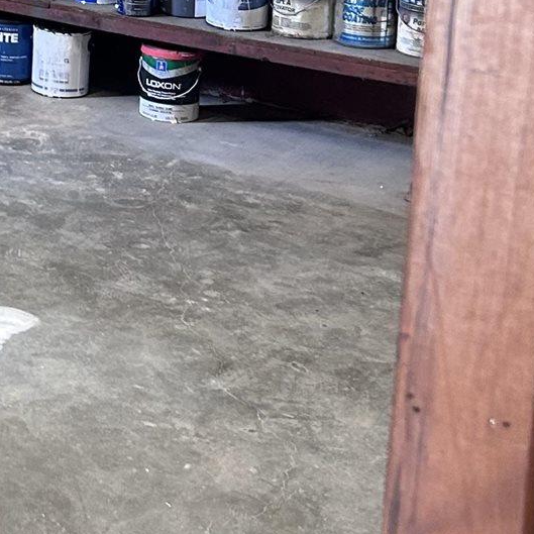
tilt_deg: -9.3
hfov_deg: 15.9
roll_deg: -1.9
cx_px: -277
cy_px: -108
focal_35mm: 100
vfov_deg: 16.7
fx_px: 1745
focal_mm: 5.7
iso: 200
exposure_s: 1/60
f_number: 1.5
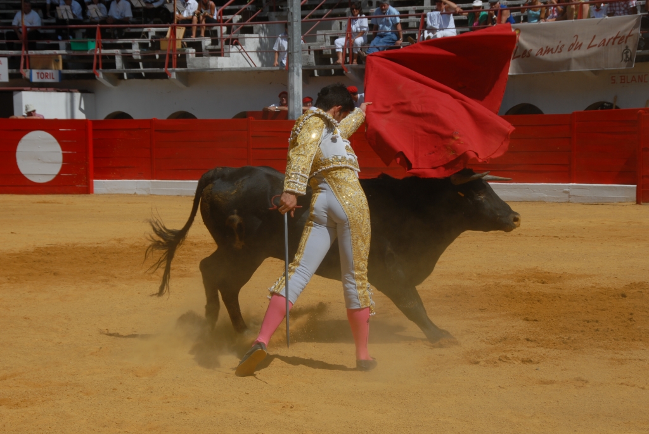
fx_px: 1759
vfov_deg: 14.1
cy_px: 217
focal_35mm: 98
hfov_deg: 20.9
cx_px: 324
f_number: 9.5
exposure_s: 1/350
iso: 100
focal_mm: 65
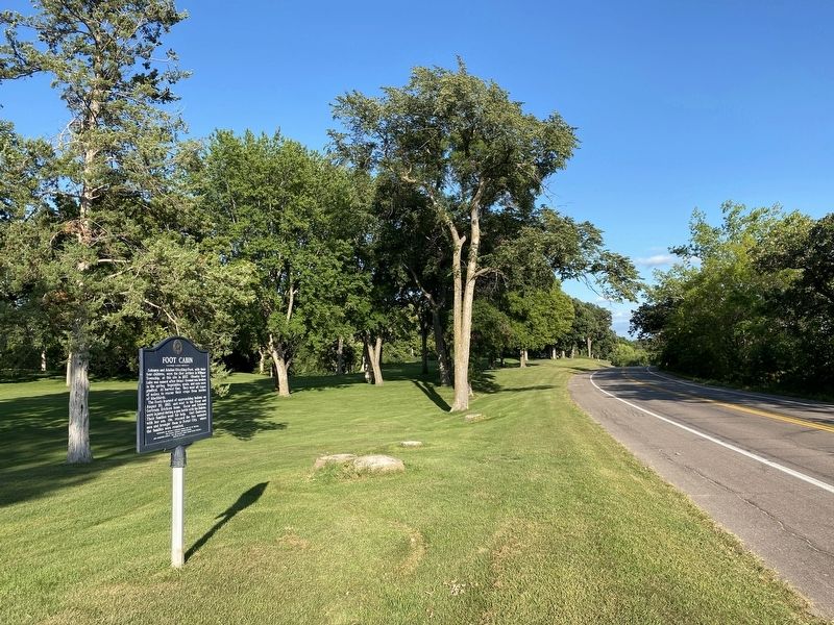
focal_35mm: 26
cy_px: 312
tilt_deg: +6.2
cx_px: 417
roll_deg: +2.5
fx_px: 626
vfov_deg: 53.1
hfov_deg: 67.3
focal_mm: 4.25
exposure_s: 1/1565
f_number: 1.8
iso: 32
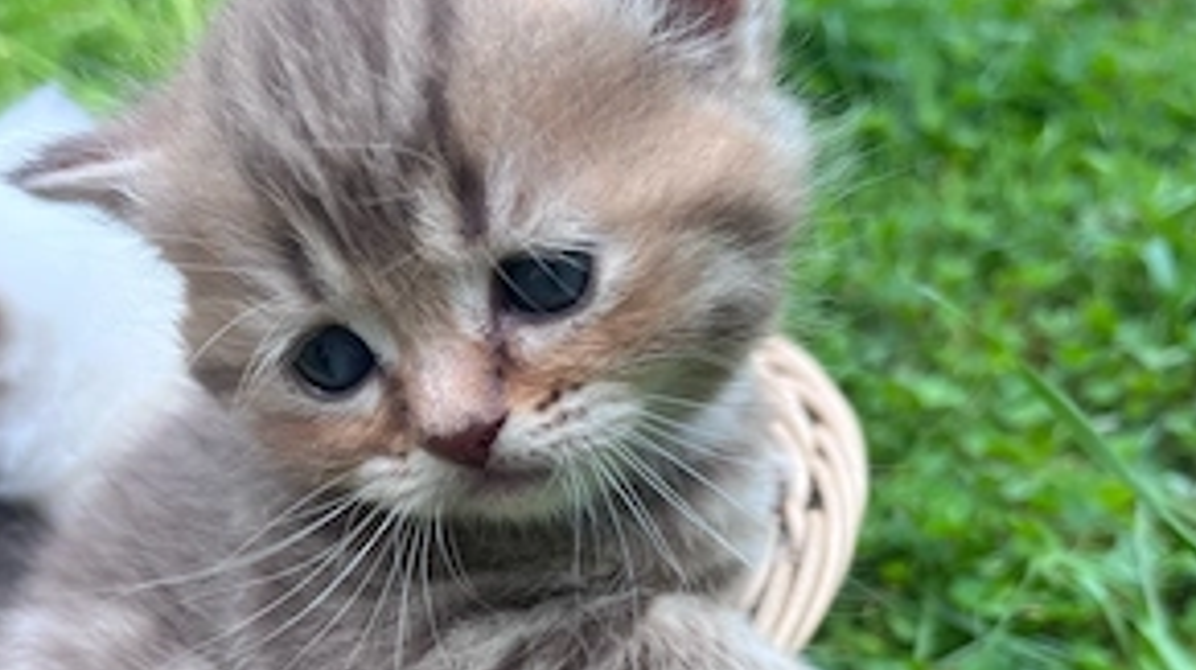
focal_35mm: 39
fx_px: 1236
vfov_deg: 29.1
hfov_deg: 51.7
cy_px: 604
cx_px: 608
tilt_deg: -36.2
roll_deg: +7.3
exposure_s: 1/605
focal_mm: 5.1
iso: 50
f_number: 1.6
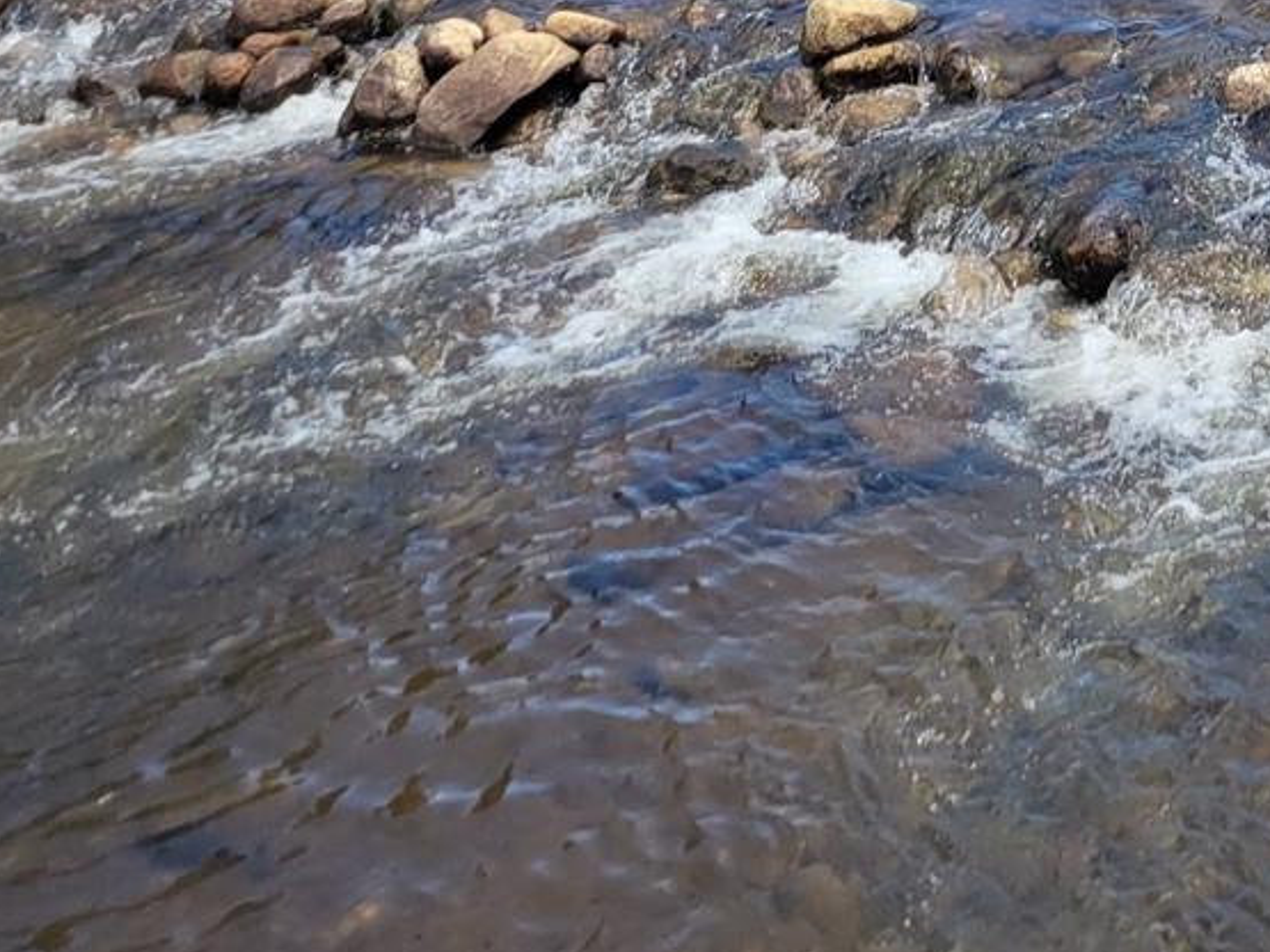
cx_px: 1593
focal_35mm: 75
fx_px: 2751
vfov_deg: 18.4
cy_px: -259
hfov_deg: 23.4
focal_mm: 5.4
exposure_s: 1/1096
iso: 40
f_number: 1.8
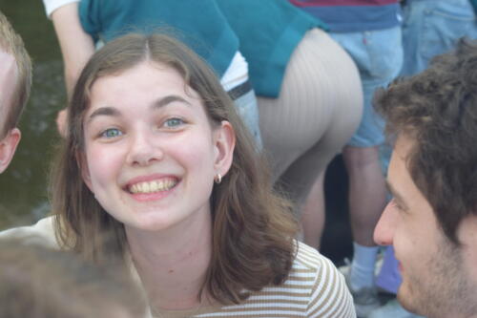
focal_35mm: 82
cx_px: 238
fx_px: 1093
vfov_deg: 16.5
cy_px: 159
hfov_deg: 24.6
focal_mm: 55
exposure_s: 1/200
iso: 400
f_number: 7.1
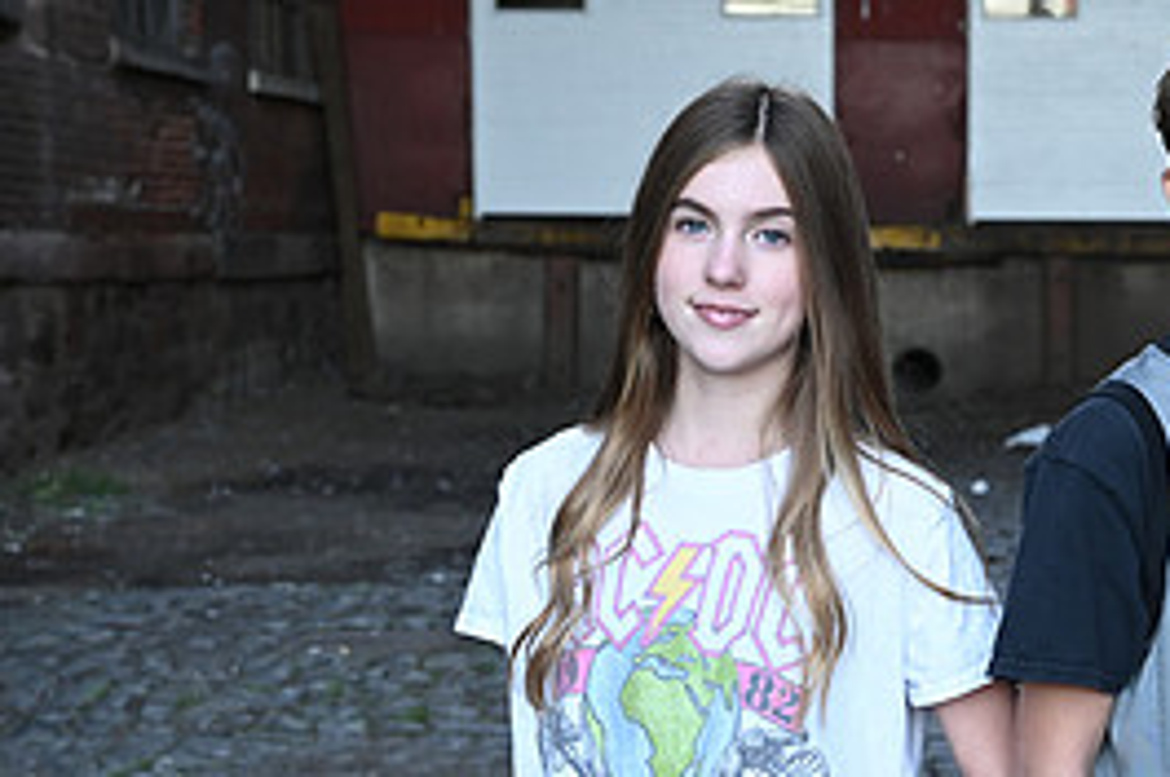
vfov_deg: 12.9
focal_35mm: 105
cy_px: 675
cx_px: 1033
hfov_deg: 19.2
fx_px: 3408
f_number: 6.3
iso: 800
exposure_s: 1/60
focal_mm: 48
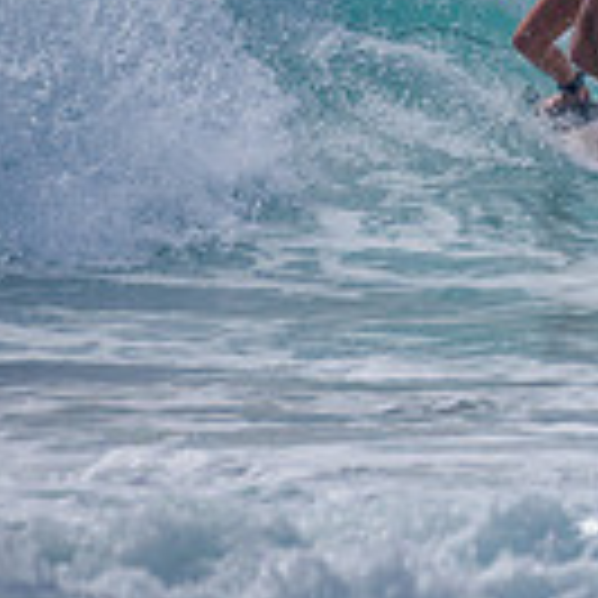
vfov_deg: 0.8
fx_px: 44484
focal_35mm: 2276
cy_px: -154
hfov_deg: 0.8
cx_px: 748
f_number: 5.6
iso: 110
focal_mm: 500
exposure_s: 1/2000
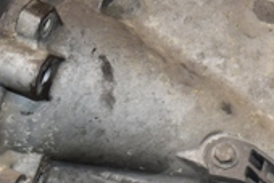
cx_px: 306
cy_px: 124
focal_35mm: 141
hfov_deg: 14.2
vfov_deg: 9.8
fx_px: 1074
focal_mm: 25
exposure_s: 1/60
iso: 800
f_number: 5
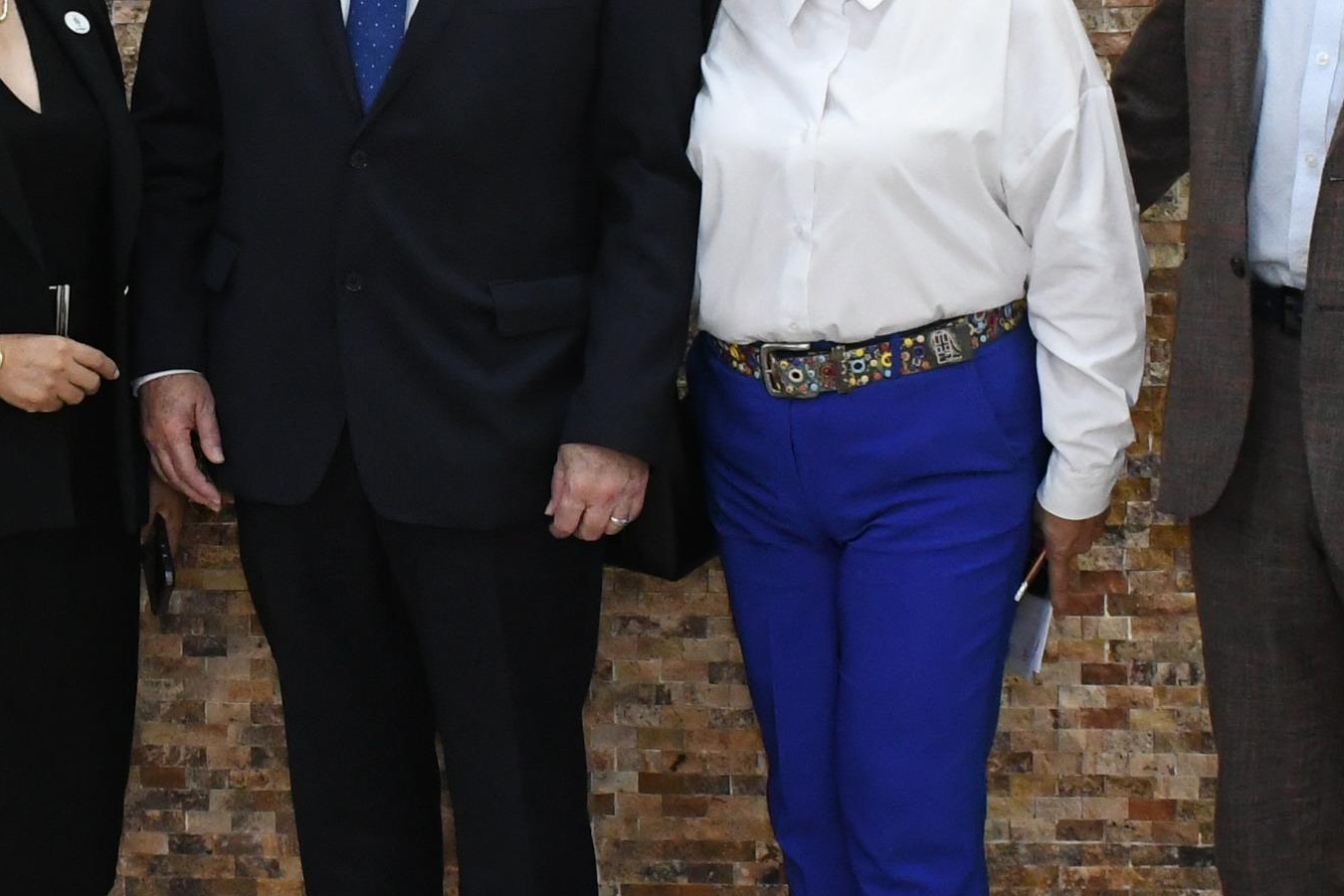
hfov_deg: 19.8
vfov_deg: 13.4
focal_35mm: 102
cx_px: 312
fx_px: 3808
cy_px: 206
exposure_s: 1/100
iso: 3200
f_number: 6.3
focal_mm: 22
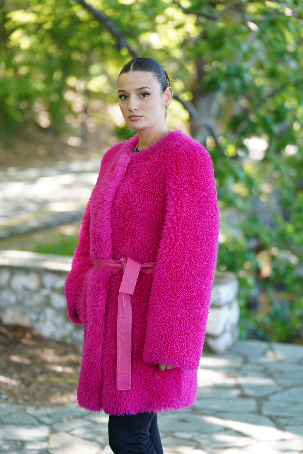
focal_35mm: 89
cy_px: 227
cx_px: 152
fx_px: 1123
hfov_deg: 15.4
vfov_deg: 22.9
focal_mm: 89
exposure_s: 1/320
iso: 640
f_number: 2.8
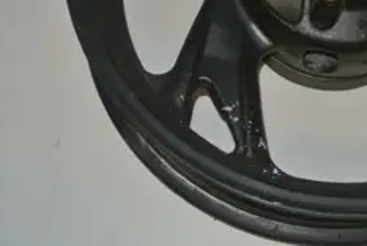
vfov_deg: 16.1
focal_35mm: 83
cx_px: 326
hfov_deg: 23.8
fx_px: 847
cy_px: -19
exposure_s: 1/60
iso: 200
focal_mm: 13.6
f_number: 4
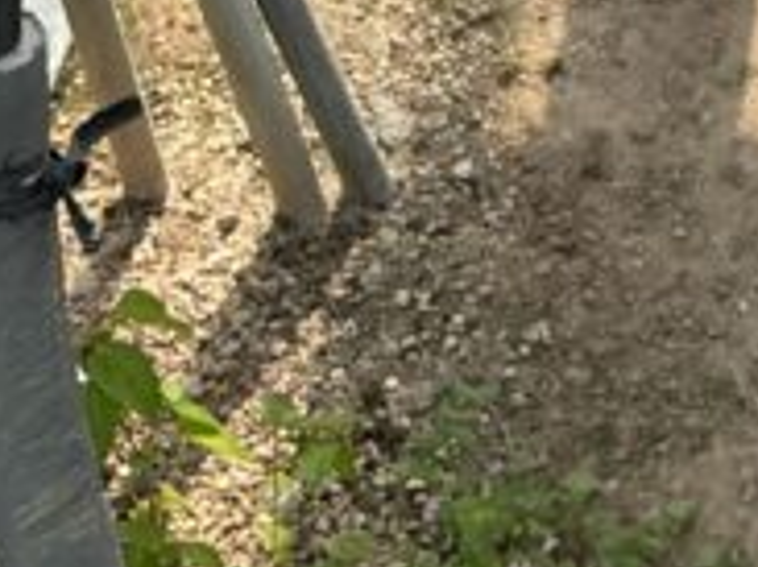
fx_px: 2670
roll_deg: -3.1
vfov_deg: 11.6
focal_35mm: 122
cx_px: 1301
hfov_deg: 14.5
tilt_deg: -38.9
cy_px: -294
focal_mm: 3
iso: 25
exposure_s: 1/759
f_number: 1.8
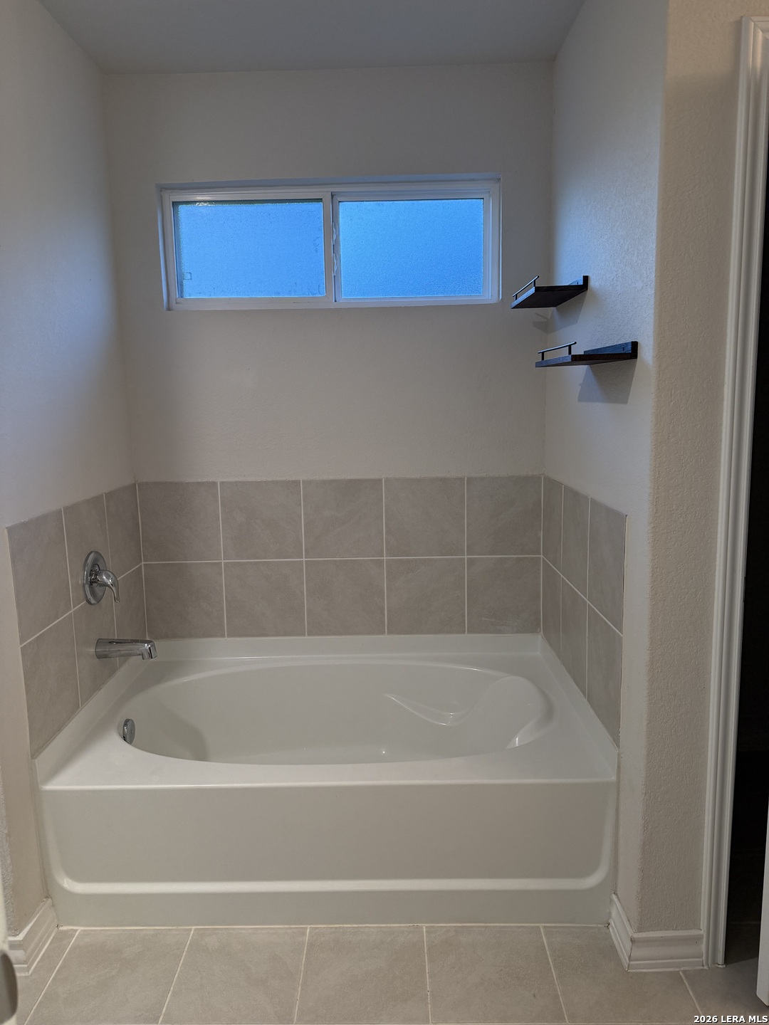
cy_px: 512
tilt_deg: -8.4
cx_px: 384
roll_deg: -0.3
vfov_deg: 71.6
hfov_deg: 56.8
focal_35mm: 24
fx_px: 711
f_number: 1.78
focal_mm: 6.76
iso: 250
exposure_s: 1/120
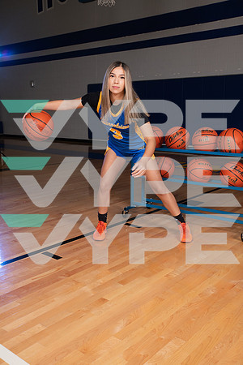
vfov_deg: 53.1
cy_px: 182
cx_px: 122
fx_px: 364
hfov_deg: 36.9
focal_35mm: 36
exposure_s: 1/320
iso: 500
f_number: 7.1
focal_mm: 36
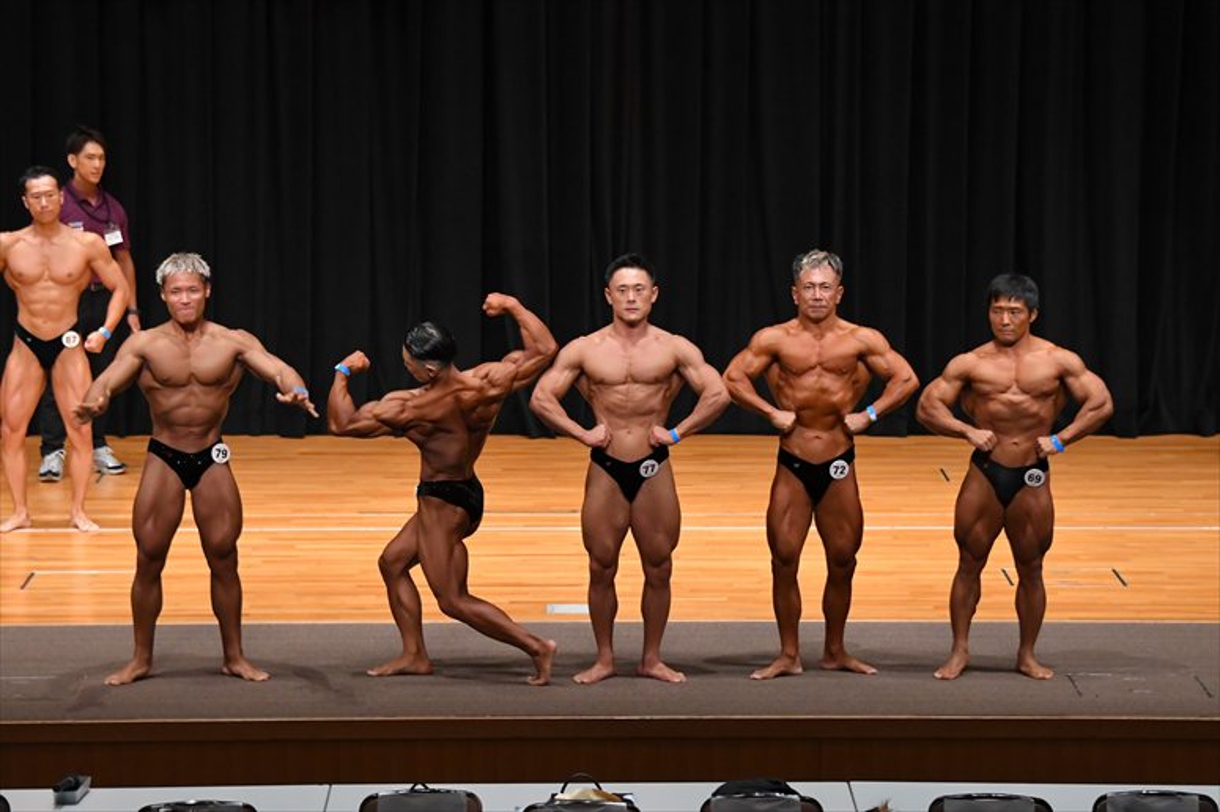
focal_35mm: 138
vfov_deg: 9.9
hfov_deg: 14.9
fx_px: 4674
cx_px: 610
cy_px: 406
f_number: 5.6
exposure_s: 1/400
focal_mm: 92
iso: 4000
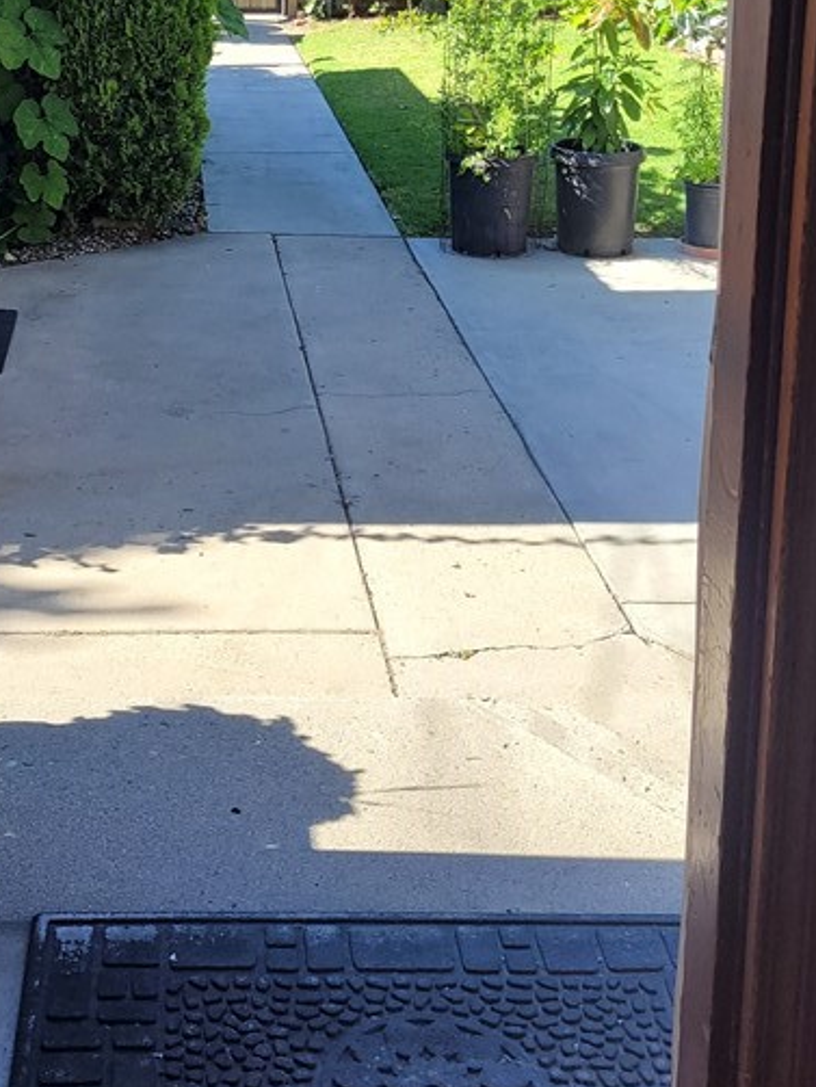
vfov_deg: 34.5
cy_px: 143
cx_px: 177
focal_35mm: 53
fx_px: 1664
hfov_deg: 27.1
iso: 40
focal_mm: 5.4
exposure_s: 1/556
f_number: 1.8
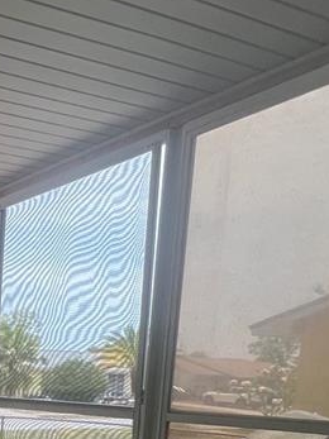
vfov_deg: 37.3
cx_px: -171
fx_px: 571
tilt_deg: -5.4
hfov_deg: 24.6
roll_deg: -0.6
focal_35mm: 45
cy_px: 447
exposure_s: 1/243
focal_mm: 1.57
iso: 32
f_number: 1.8
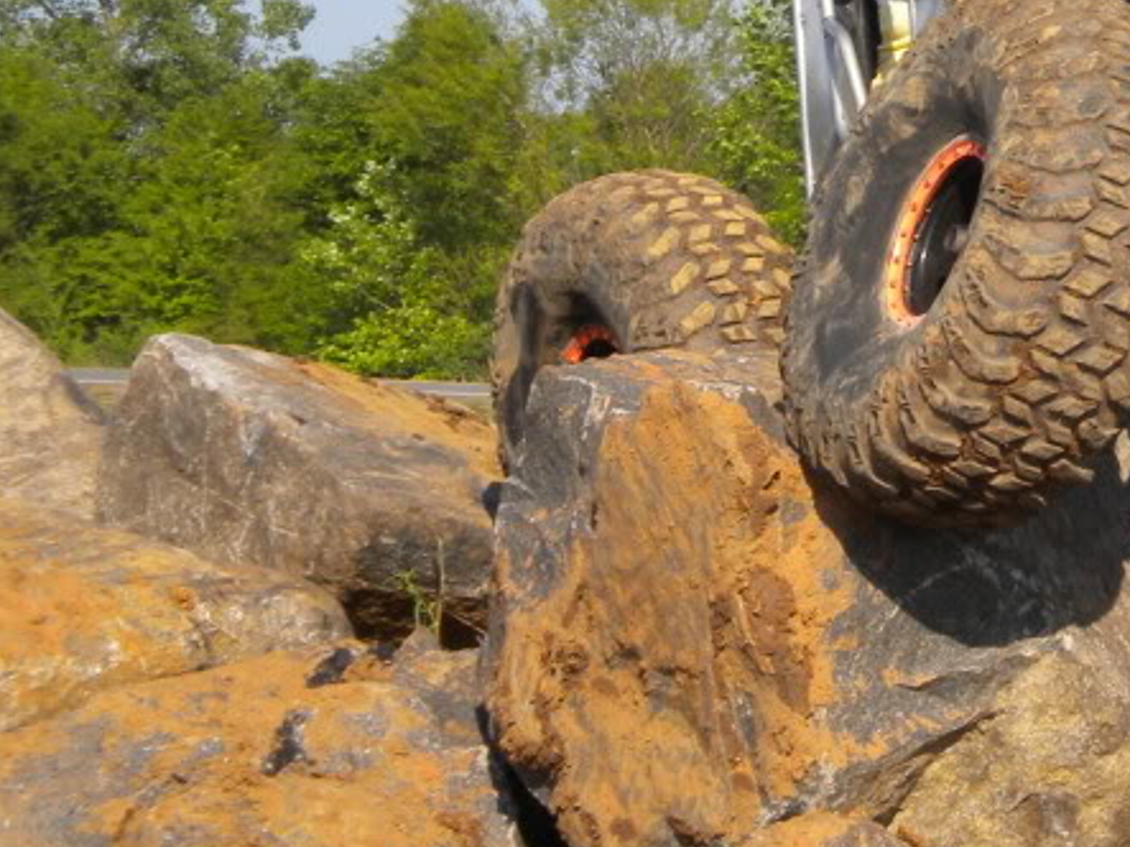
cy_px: 304
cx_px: 1242
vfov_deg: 8.7
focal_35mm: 171
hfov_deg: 11.4
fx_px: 5581
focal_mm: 13.3
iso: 80
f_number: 6.9
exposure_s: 1/303
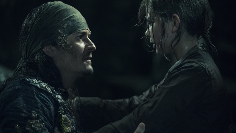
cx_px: 111
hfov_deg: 15.6
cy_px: 73
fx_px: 864
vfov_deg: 8.8
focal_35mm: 138
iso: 2000
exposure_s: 1/160
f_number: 2.8
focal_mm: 120
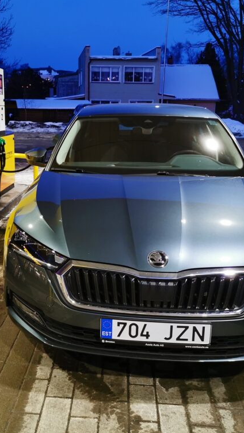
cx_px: 86
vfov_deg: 50.5
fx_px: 460
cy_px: 219
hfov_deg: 29.6
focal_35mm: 40
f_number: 1.8
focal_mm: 5.58
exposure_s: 1/50
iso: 200
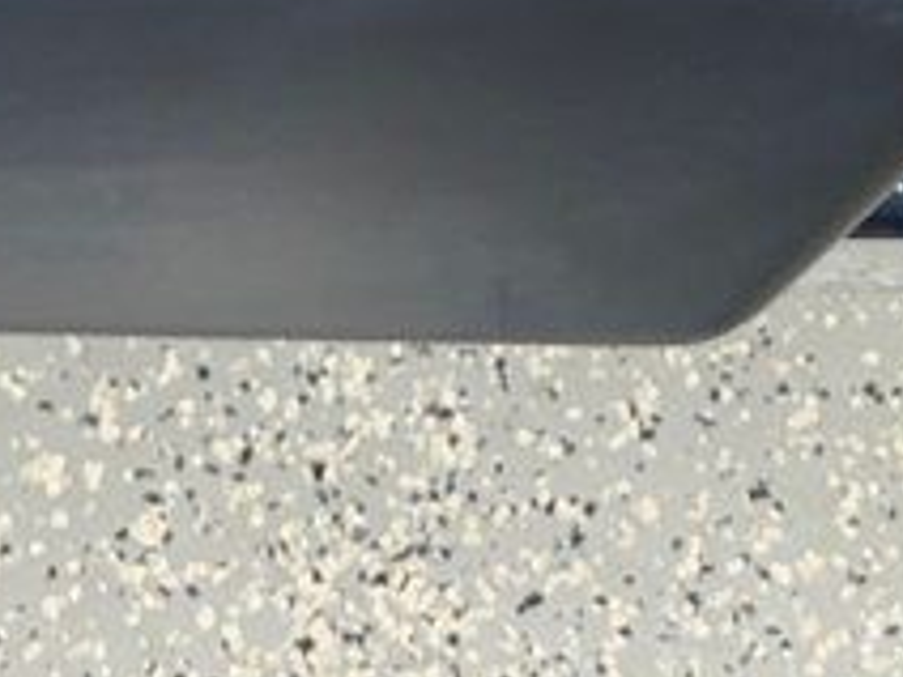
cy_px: -937
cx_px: 826
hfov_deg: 16.7
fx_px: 3026
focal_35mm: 116
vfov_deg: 10.9
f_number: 1.78
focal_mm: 6.76
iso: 64
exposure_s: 1/15
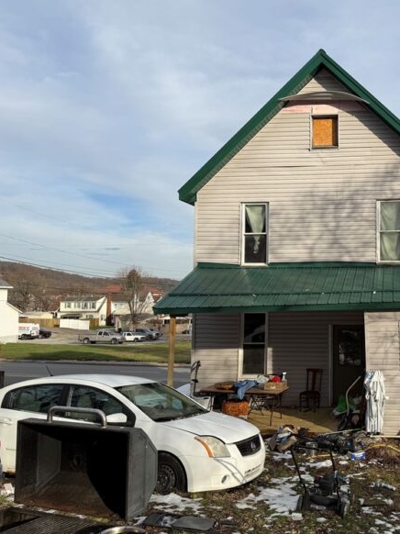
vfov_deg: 55.4
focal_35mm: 33
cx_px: 355
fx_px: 509
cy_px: 261
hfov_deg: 40.0
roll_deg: +0.4
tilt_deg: +3.6
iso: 80
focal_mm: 6.76
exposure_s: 1/3145
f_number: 1.78
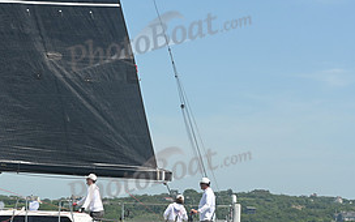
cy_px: 125
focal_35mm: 152
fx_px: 1471
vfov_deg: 8.6
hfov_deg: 13.6
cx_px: 1
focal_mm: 70
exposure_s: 1/1000
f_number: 8
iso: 320
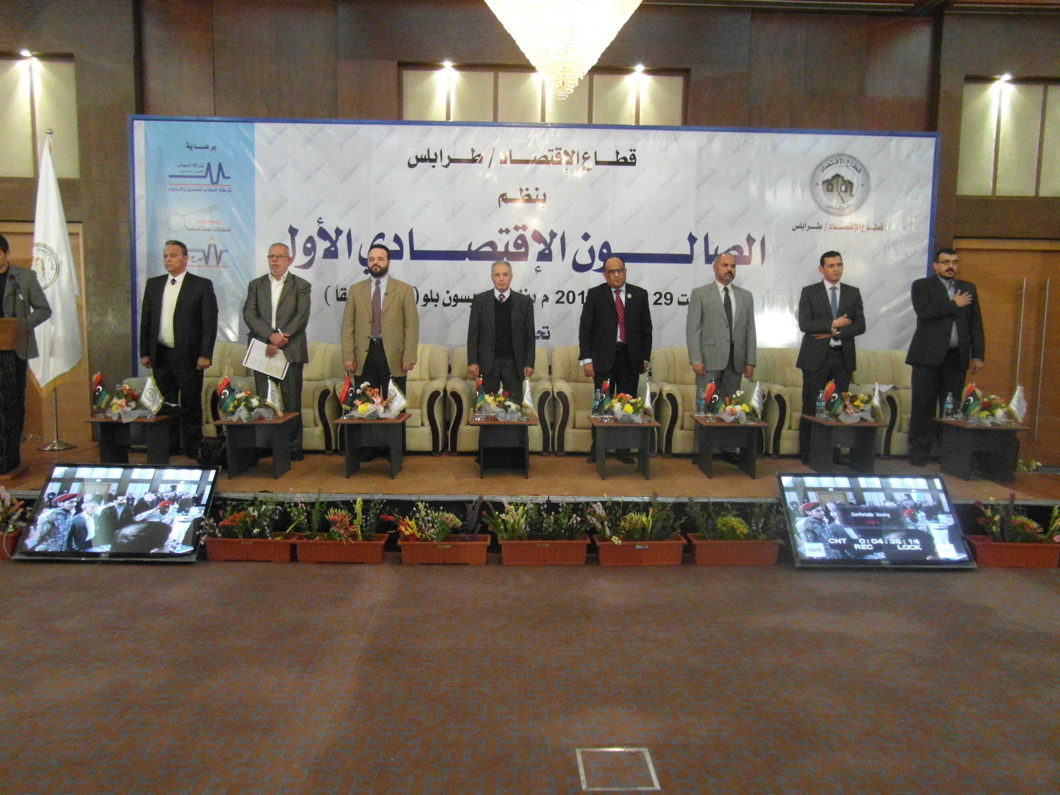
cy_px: 398
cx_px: 530
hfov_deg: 71.6
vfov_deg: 56.8
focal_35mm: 24
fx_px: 735
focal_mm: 4
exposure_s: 1/30
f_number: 3.2
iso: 480
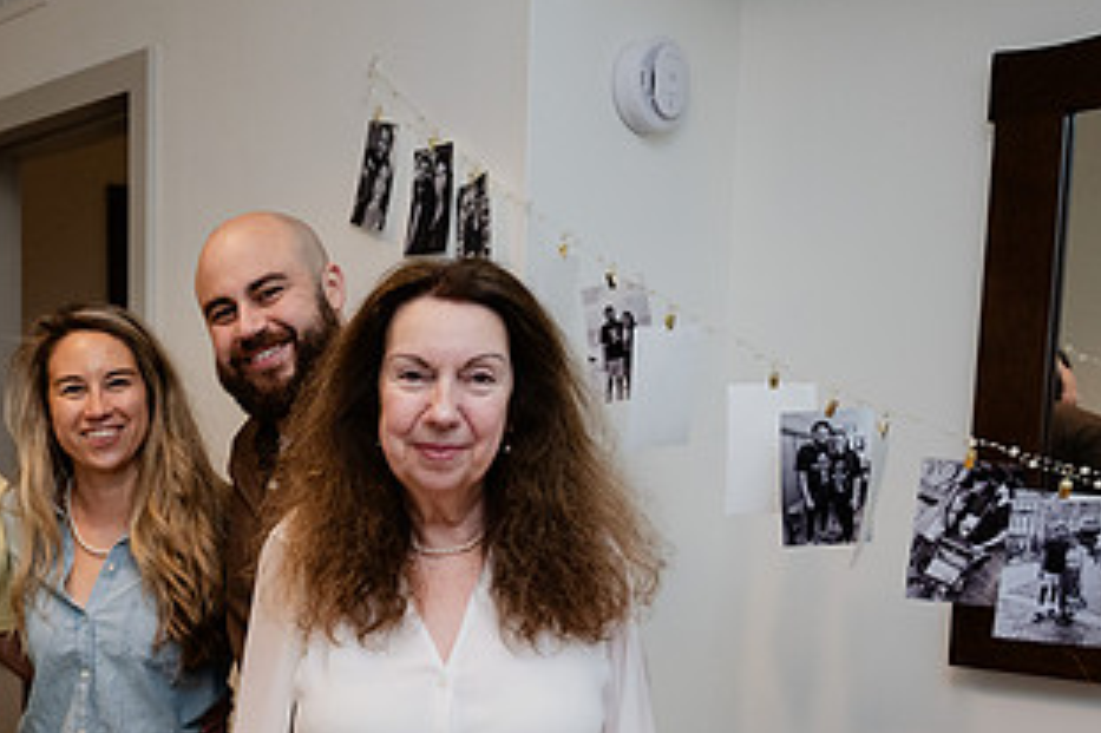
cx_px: 120
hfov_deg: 34.4
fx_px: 1681
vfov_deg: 23.9
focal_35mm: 55
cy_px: 664
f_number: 2.8
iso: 2000
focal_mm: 29.5
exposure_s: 1/250
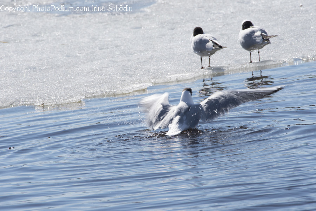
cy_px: 106
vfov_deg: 2.3
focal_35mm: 600
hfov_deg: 3.4
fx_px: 5269
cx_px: 158
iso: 250
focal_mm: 600
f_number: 22
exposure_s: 1/160
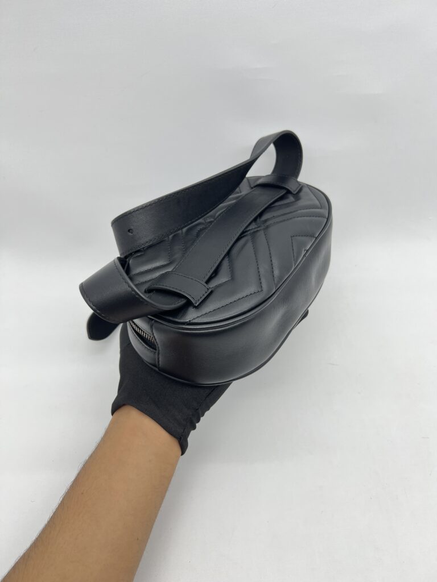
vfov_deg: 67.3
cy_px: 291
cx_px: 218
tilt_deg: -44.0
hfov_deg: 53.1
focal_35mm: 26
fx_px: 438
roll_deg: +4.0
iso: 40
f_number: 1.5
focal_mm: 5.7
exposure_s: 1/100
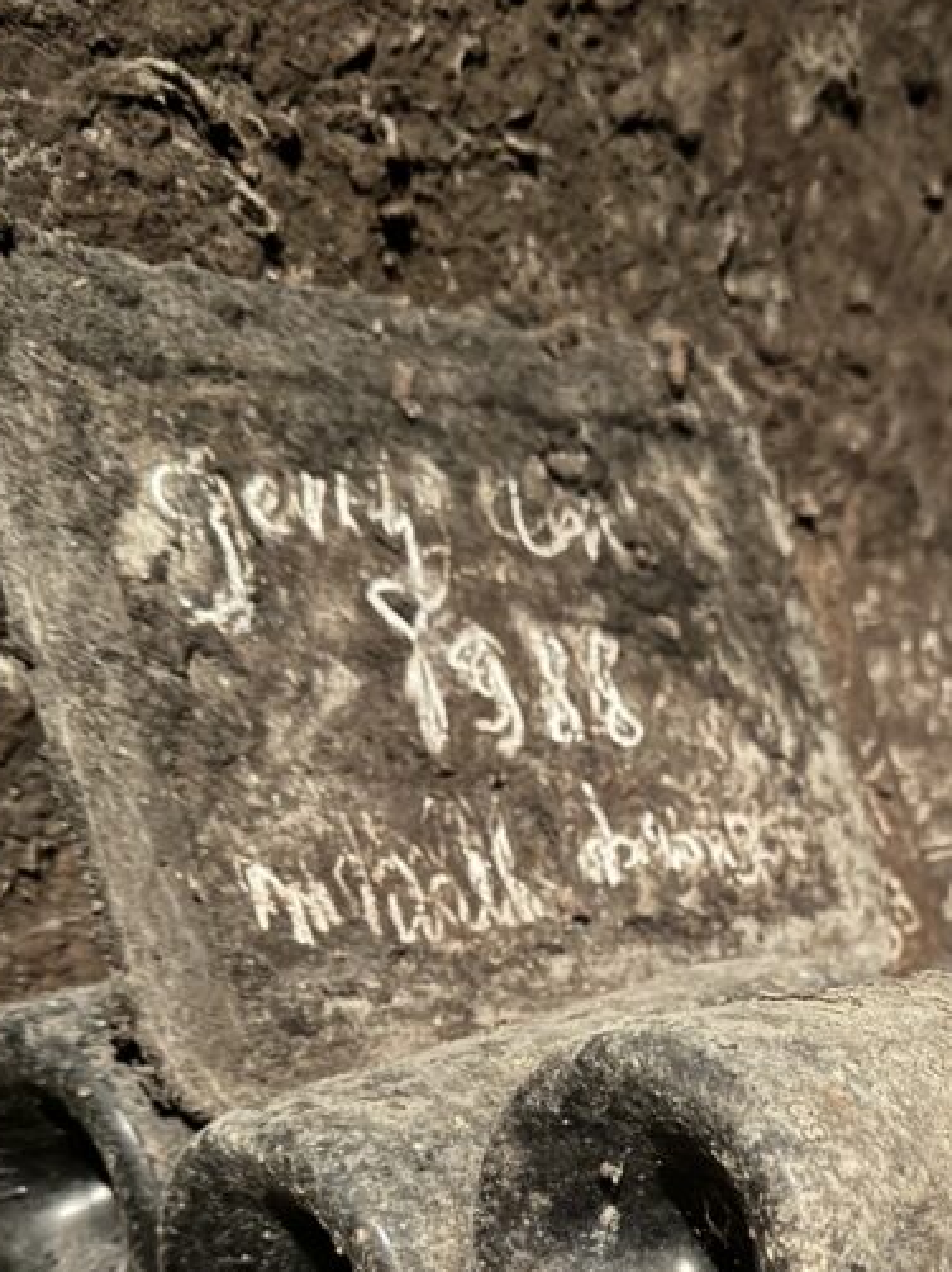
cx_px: 775
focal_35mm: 49
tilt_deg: -20.2
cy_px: 1067
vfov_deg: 37.2
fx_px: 1798
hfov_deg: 28.9
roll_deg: -1.5
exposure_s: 1/9
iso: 1250
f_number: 1.78
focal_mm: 6.76
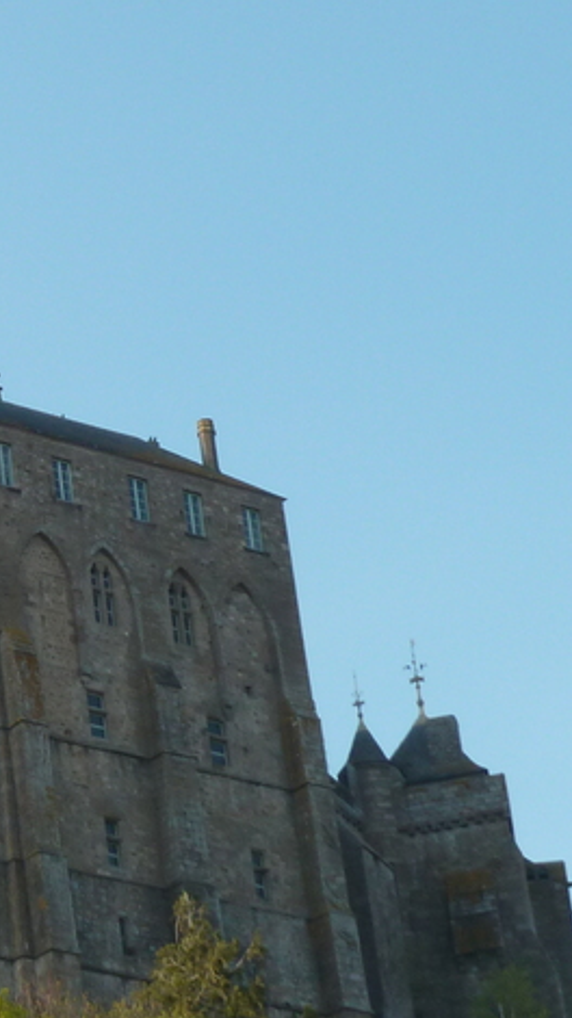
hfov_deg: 7.6
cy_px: 260
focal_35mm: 153
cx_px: -572
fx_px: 4130
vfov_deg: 14.0
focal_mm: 9.1
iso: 80
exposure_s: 1/320
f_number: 3.9
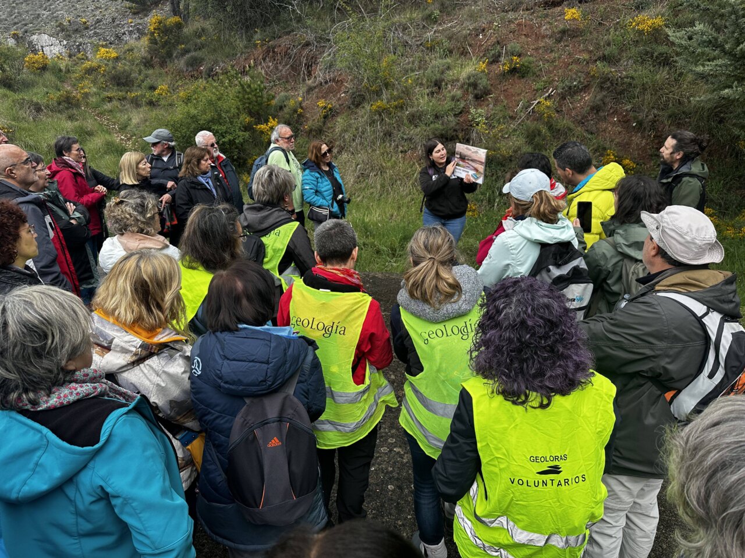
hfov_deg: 71.6
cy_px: 279
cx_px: 372
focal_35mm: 24
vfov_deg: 56.8
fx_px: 517
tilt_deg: -18.6
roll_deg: -1.0
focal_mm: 6.86
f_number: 1.78
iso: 80
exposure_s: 1/989
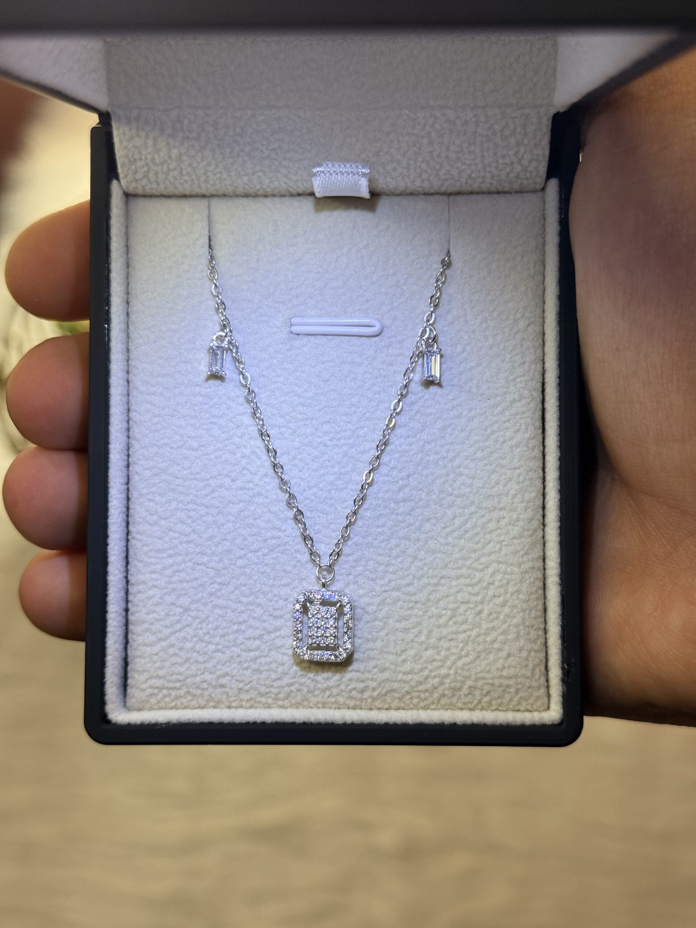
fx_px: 1287
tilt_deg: -47.6
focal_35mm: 48
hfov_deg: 30.3
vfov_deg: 39.7
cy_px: 464
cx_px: 348
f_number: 1.78
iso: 64
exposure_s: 1/100
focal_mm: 6.76
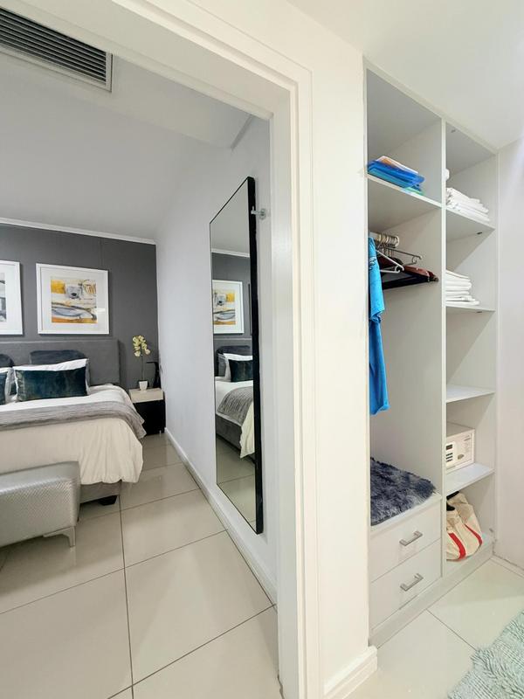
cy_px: 350
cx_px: 262
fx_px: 283
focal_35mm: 14
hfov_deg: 85.7
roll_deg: +1.2
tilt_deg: -1.7
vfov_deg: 102.1
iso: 250
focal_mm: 2.22
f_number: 2.2
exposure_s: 1/50
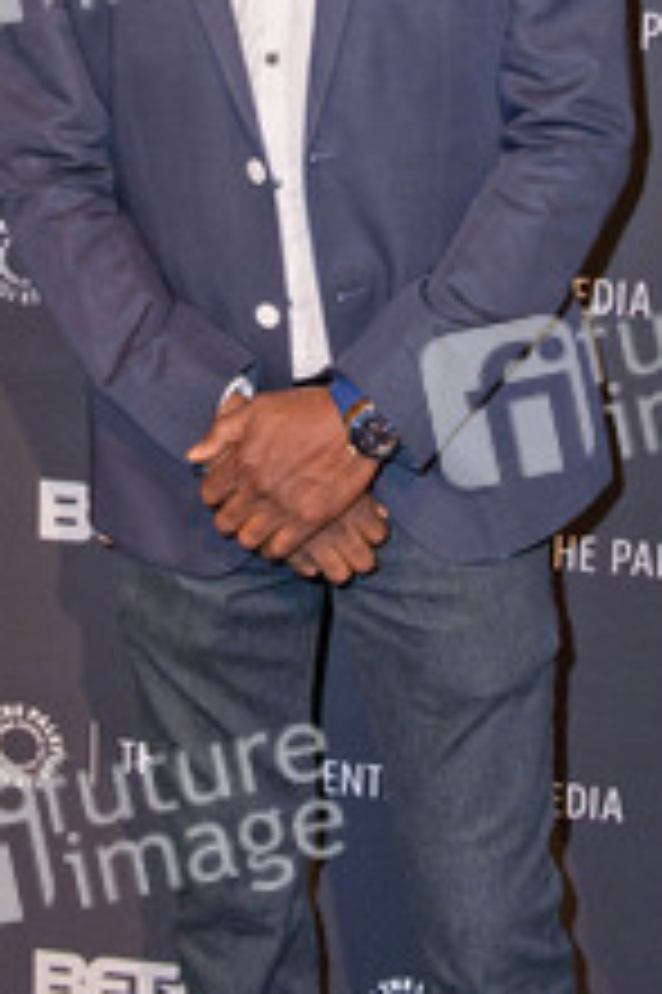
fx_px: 1602
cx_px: 245
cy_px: 157
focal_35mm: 58
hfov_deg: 23.3
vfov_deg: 33.2
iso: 500
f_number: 4.5
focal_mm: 32
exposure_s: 1/400
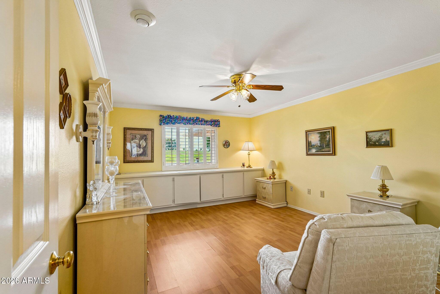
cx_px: 220
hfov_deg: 95.0
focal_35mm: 16
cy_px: 147
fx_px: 202
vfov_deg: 72.0
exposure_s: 1/13
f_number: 8
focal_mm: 16.5
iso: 400
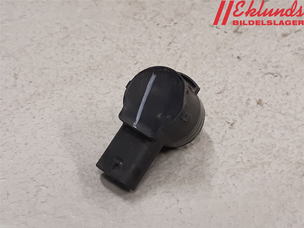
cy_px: 114
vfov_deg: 53.1
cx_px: 152
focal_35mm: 26
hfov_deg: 67.3
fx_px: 228
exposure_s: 1/50
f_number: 1.7
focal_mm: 3.93
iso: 100
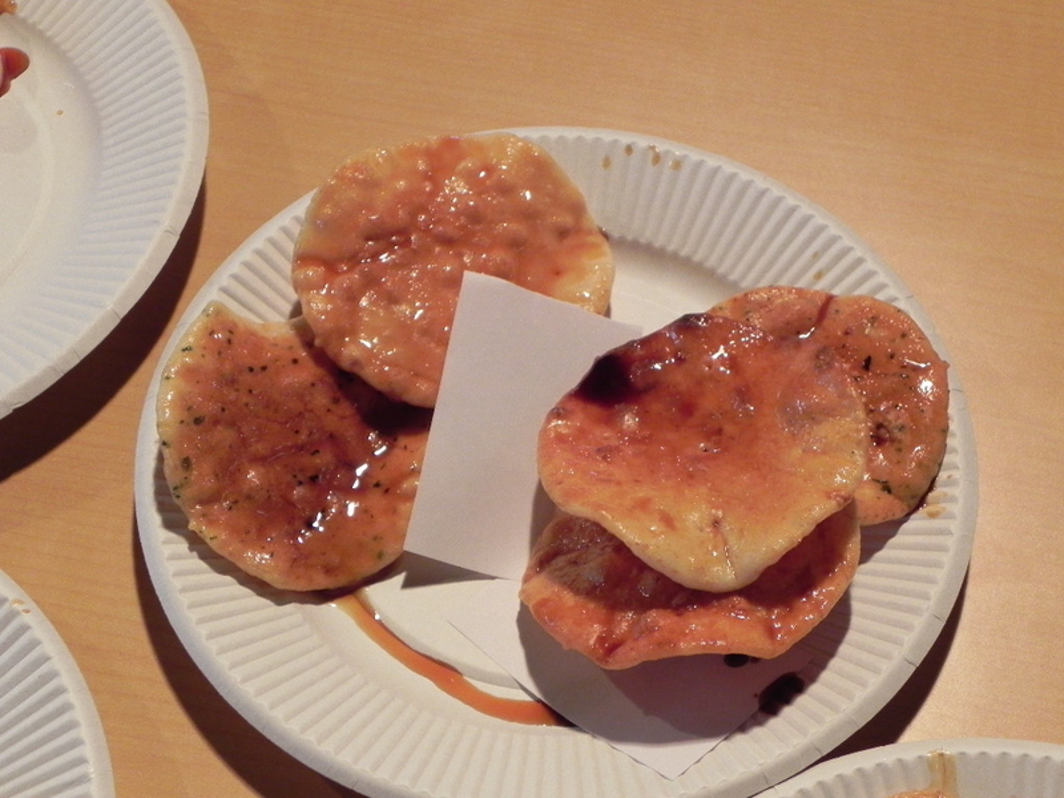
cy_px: 399
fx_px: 2305
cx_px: 532
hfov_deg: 26.0
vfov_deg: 19.6
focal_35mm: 75
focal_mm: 13.4
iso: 386
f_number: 4
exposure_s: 1/30
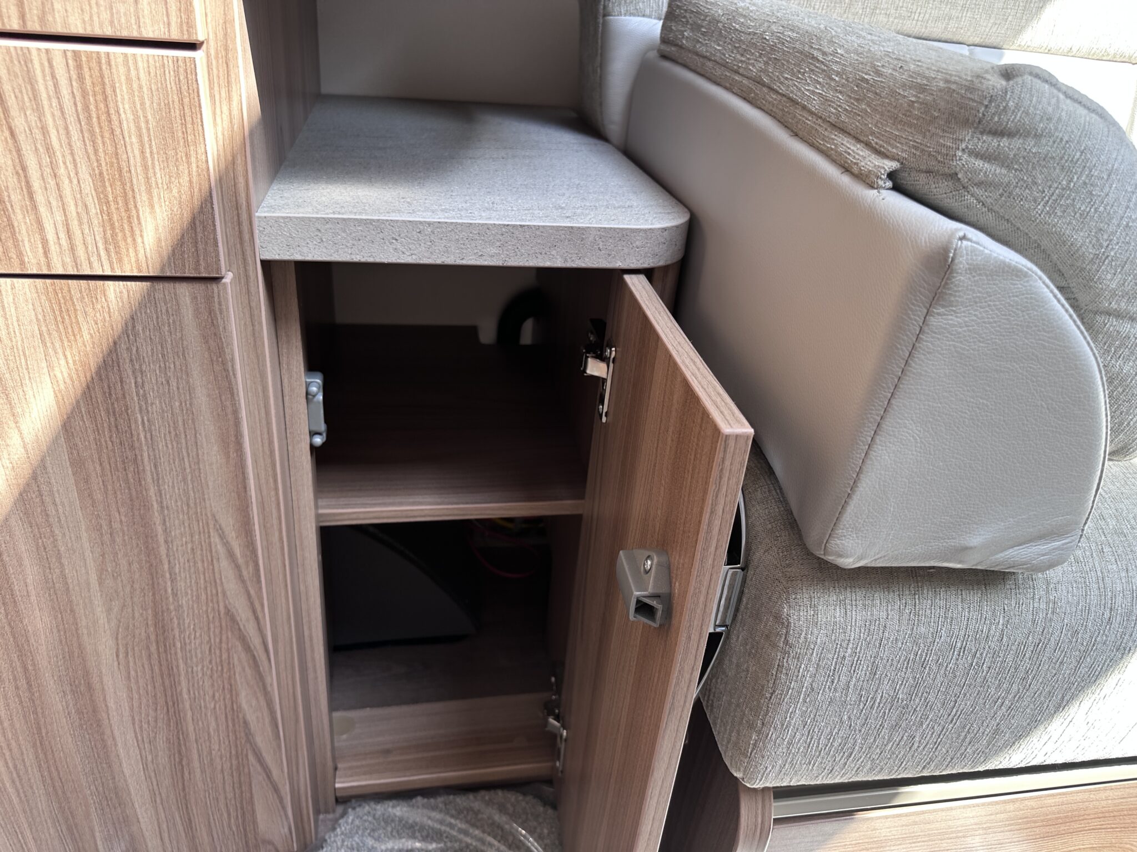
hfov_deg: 71.6
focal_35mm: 24
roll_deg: -4.4
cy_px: 426
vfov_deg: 56.8
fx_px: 788
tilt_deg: -27.6
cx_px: 568
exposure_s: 1/165
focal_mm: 6.86
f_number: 1.78
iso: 80
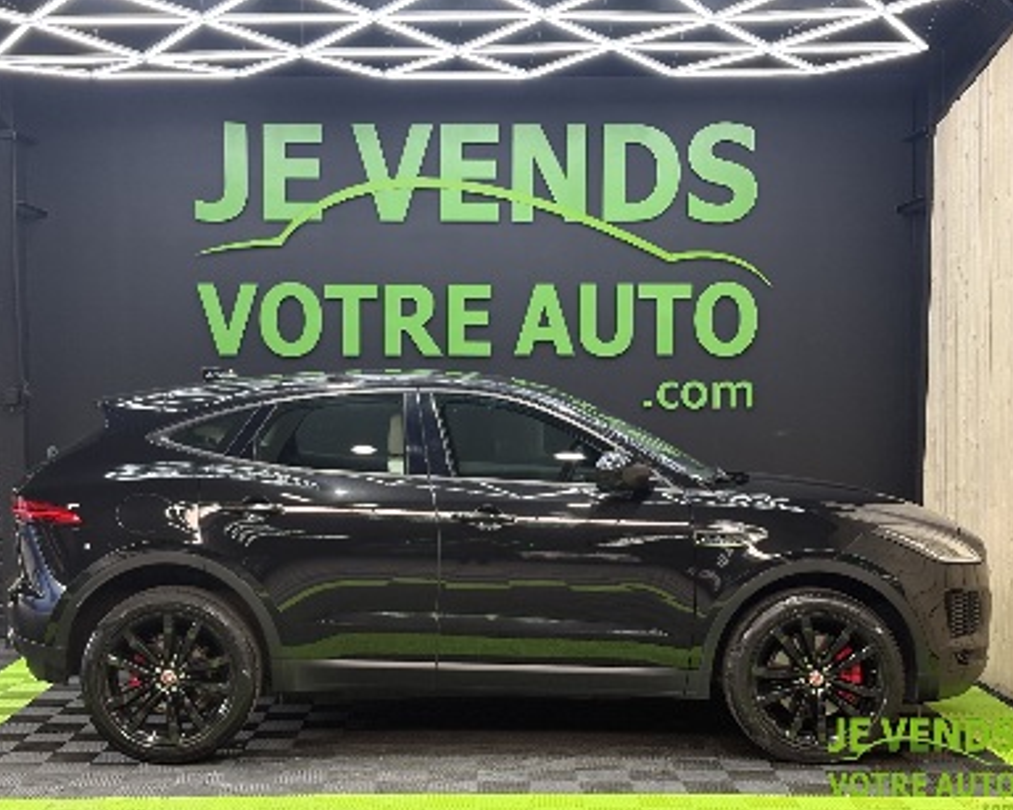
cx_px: 483
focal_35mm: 55
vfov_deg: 27.6
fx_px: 1649
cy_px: 406
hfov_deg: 34.2
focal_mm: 5.96
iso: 80
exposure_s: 1/100
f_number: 1.6
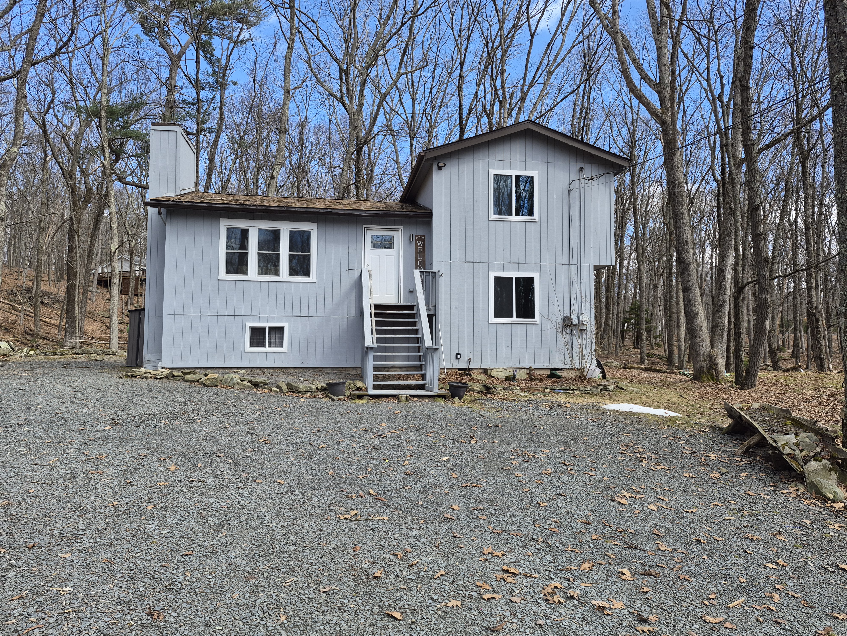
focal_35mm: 23
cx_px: 424
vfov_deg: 58.9
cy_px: 318
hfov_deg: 73.9
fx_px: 563
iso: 80
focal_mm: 5.4
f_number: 1.8
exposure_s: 1/1684
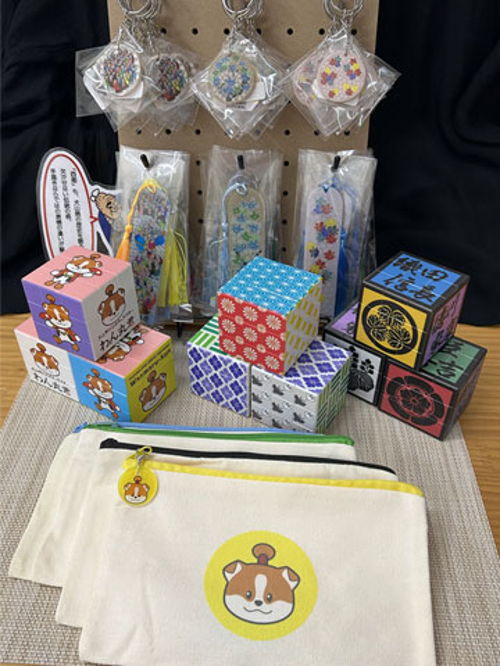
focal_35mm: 26
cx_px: 250
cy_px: 333
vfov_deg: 67.3
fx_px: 501
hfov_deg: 53.1
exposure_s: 1/121
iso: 125
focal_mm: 5.7
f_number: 1.5
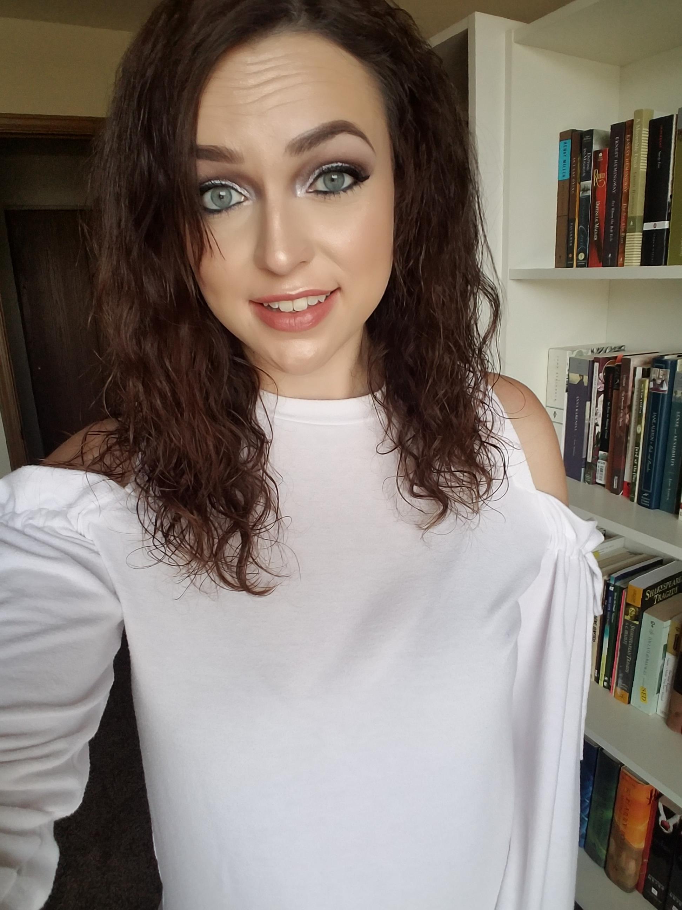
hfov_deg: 63.4
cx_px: 341
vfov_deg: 79.0
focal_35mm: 21
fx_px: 552
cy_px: 455
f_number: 1.7
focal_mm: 2.1
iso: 80
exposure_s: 1/120
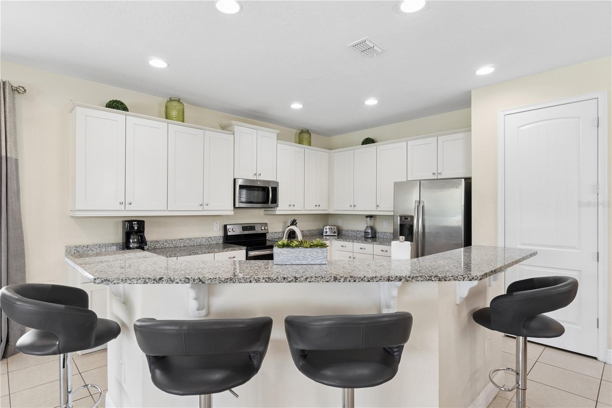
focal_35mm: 18
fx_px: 306
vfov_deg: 67.4
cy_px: 204
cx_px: 306
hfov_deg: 90.0
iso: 400
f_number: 11
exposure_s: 1/15
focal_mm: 12
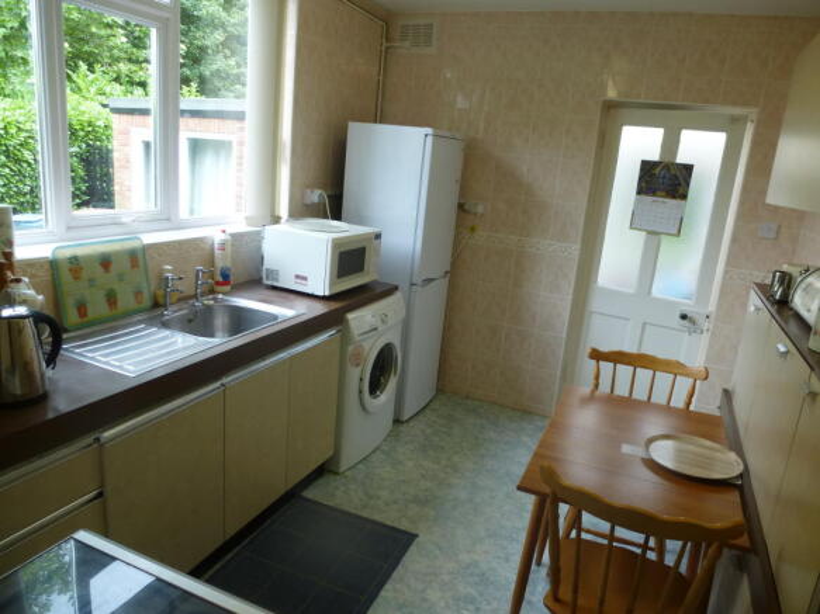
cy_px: 307
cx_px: 410
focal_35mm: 24
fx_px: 568
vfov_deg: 56.8
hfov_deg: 71.6
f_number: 3.3
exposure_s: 1/60
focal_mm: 4.3
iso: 160
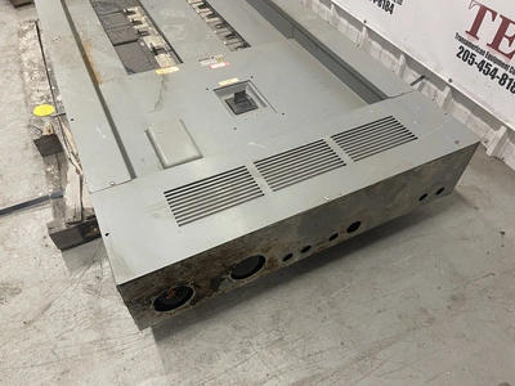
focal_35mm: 25
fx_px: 372
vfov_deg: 54.9
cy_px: 193
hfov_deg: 69.4
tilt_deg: -49.3
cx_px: 258
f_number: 1.6
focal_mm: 5.1
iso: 250
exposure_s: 1/60
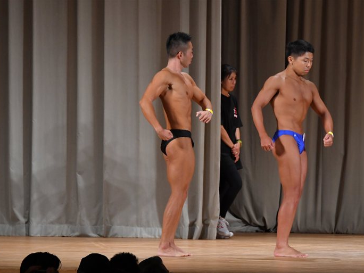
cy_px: 137
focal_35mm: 245
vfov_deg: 6.1
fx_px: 2576
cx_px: 201
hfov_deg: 8.1
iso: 3200
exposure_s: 1/400
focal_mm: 150
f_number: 5.6
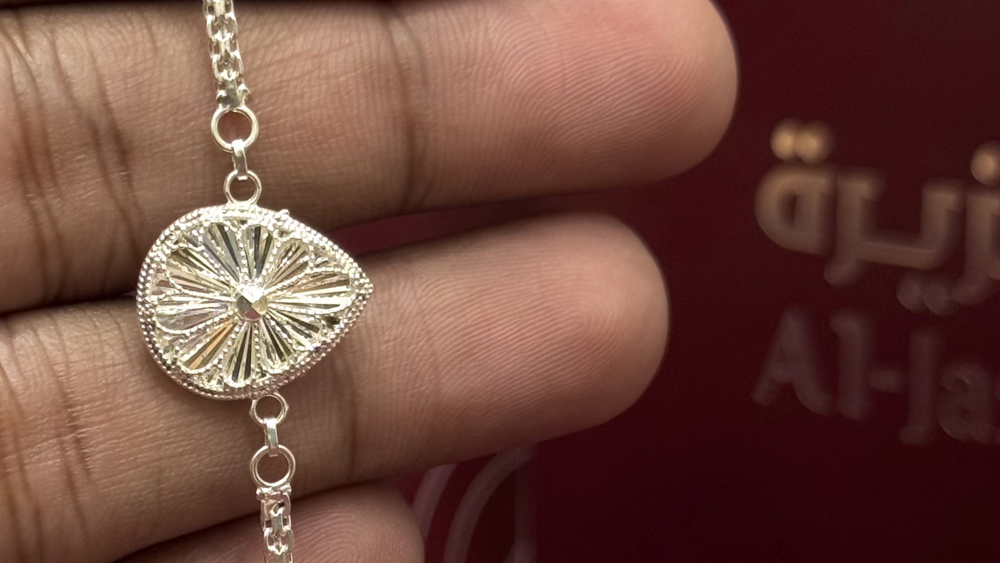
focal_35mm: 117
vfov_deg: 10.3
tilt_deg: -15.3
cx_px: 302
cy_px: 536
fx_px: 3103
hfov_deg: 18.2
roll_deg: +1.0
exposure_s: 1/100
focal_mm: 6.76
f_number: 1.78
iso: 50
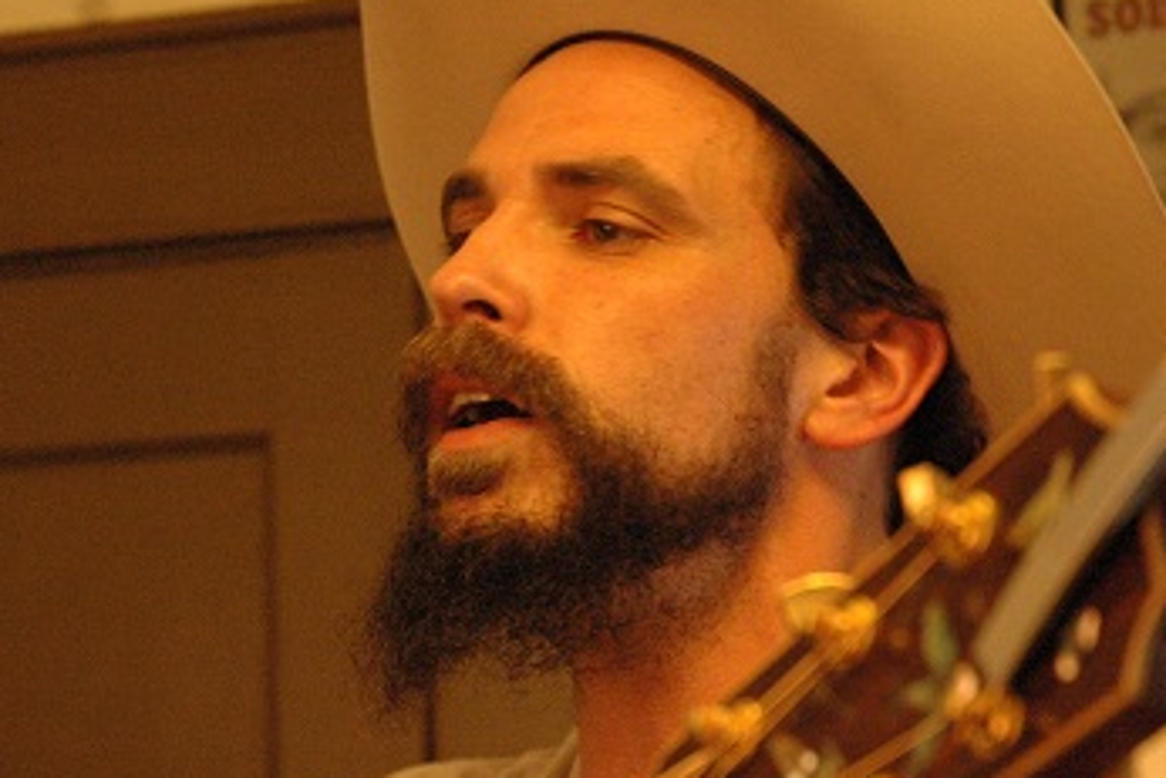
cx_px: 233
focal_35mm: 135
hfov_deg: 15.1
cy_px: 519
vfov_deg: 10.2
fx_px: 4374
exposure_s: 1/40
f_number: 4.5
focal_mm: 52
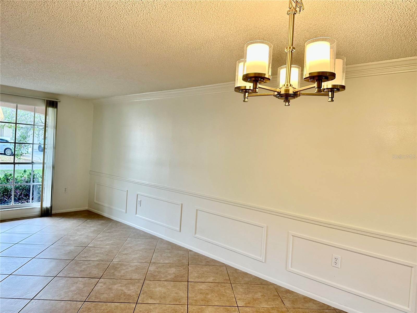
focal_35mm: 24
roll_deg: -4.2
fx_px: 289
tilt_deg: -1.7
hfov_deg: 71.6
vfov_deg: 56.8
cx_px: 208
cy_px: 156
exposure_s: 1/120
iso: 125
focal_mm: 6.86
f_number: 1.78
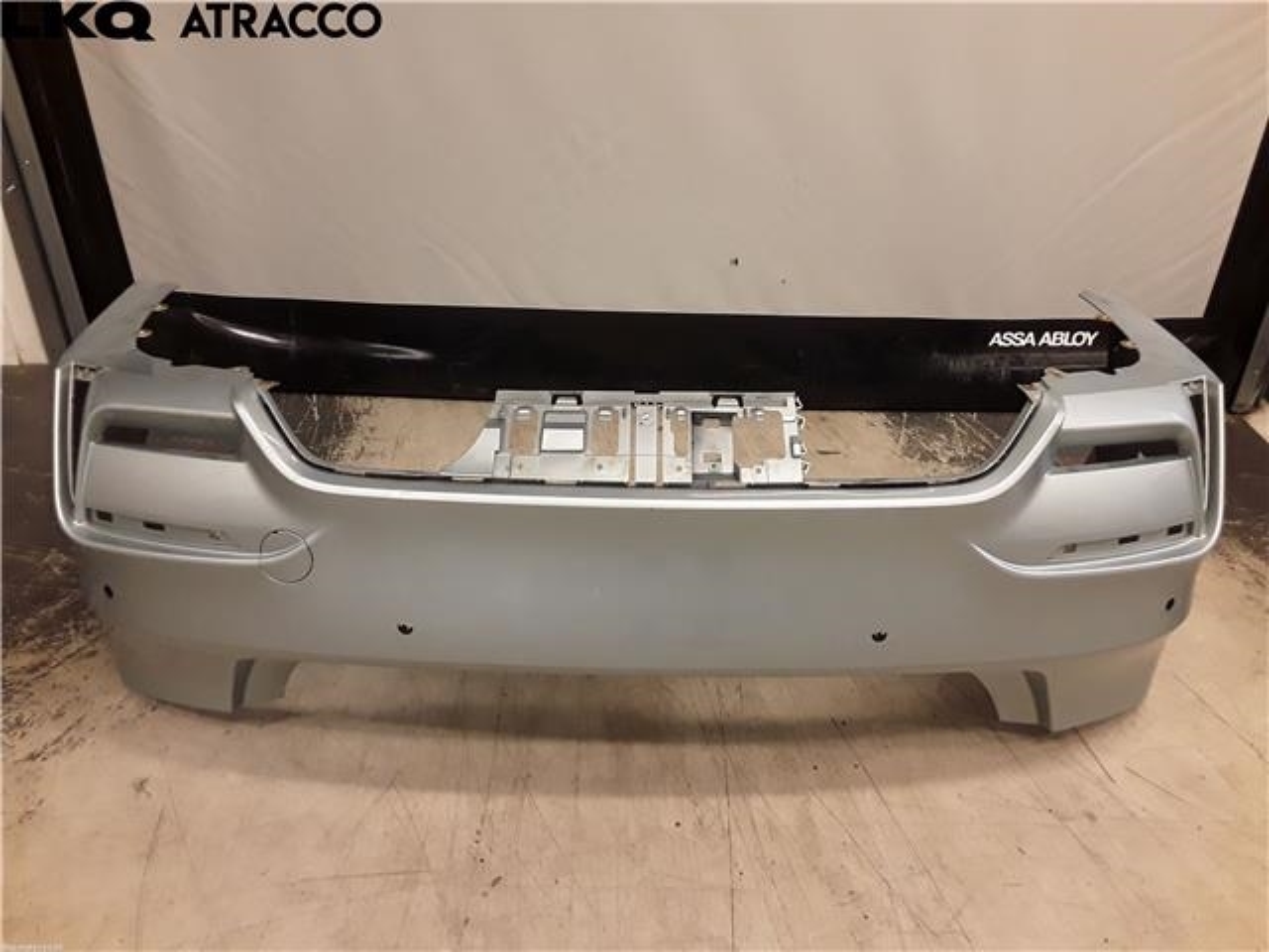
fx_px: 1026
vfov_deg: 49.7
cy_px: 476
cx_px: 634
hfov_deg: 63.4
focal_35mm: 28
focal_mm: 2.91
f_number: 1.9
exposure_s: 1/50
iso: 80
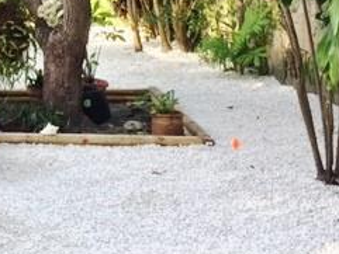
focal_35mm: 77
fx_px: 754
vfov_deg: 18.8
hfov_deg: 24.0
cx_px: -15
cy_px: 24
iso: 50
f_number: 2.2
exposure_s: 1/120
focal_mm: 4.15
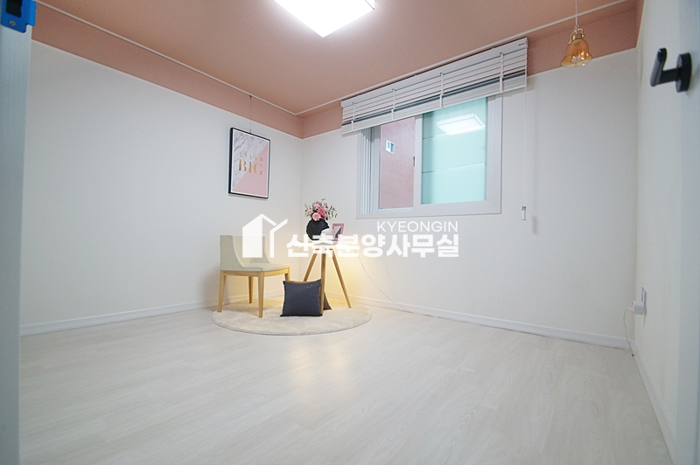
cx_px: 350
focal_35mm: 15
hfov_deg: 100.4
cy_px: 232
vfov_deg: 77.2
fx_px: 291
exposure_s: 1/100
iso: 800
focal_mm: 10
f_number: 4
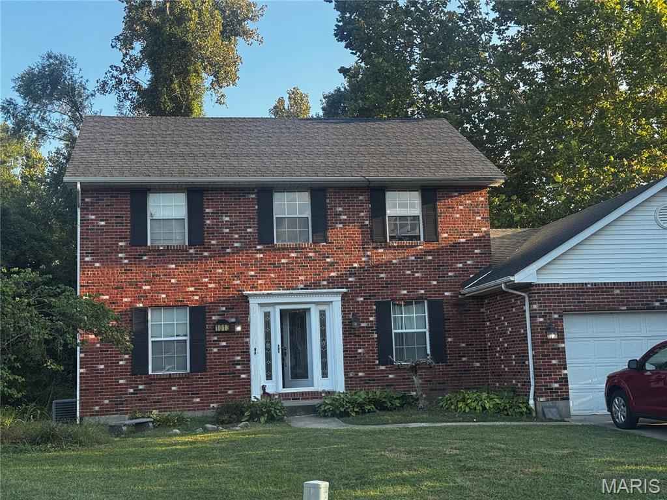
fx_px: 925
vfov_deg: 30.3
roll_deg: +2.4
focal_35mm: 48
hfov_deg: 39.7
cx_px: 334
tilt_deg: +8.4
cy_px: 250
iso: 64
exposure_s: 1/598
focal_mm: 6.76
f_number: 1.78
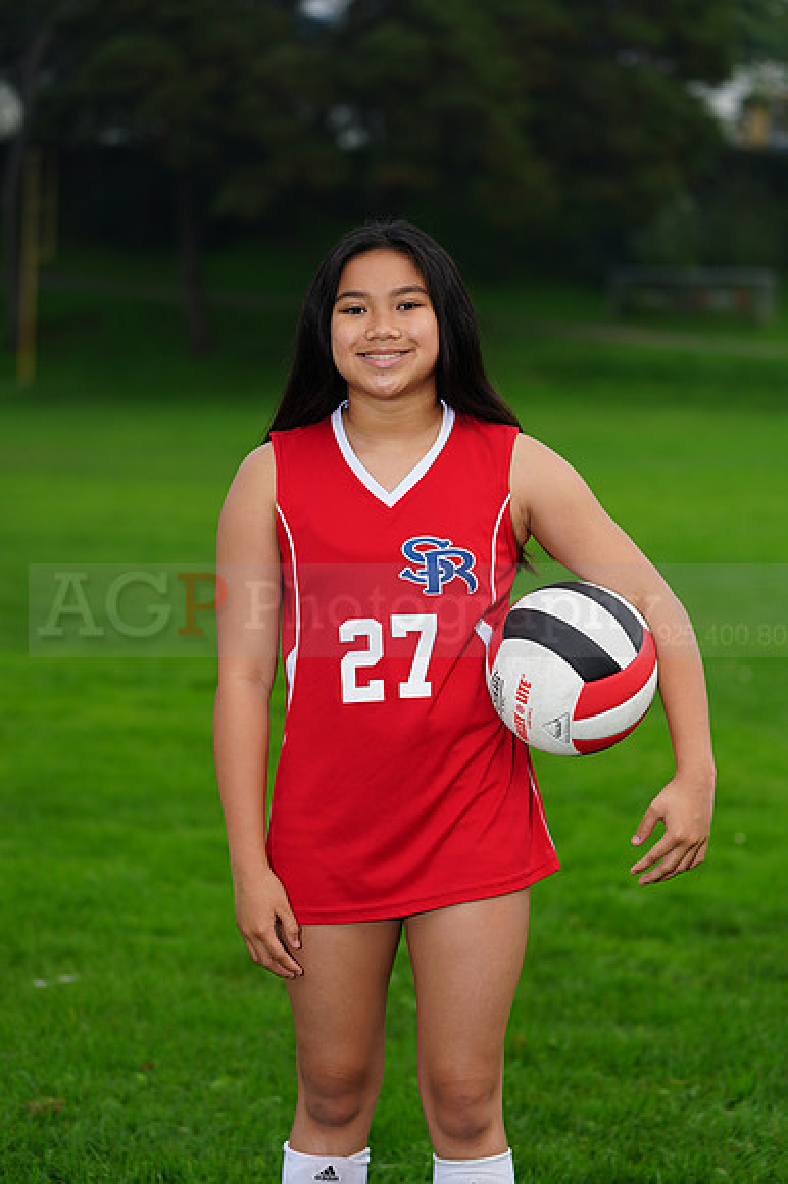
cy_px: 592
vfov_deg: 14.6
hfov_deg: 9.7
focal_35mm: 141
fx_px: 4635
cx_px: 394
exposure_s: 1/200
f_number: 5
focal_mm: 141
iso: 200
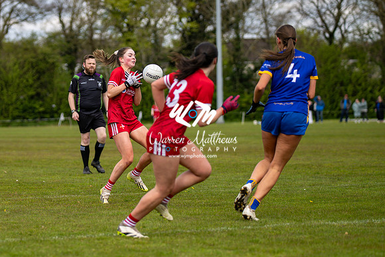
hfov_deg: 10.4
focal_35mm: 197
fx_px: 2110
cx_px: 104
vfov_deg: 7.0
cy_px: 114
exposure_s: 1/2500
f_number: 2.8
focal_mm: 135
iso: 180
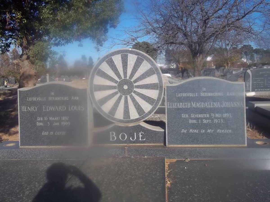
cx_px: 135
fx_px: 250
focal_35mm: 32
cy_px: 101
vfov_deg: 44.2
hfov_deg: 56.8
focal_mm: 5.7
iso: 80
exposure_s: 1/500
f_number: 5.5
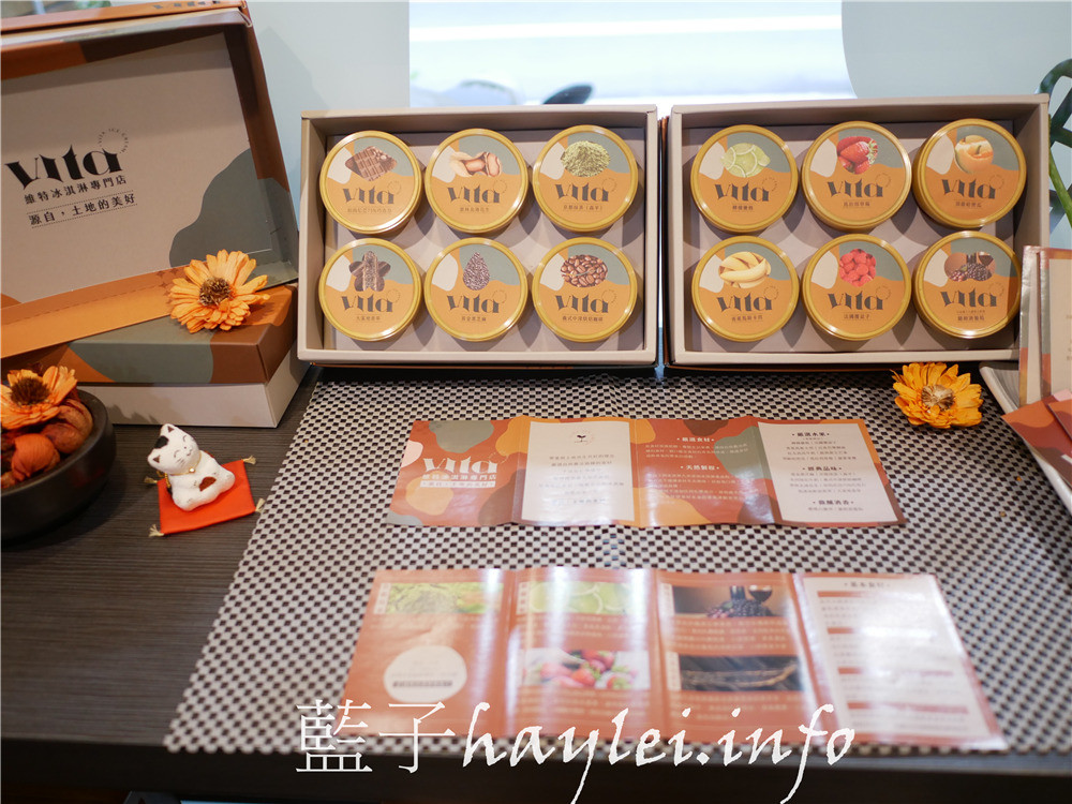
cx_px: 536
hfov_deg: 60.0
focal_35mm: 30
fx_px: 929
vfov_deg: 46.8
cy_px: 402
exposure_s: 1/60
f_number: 1.7
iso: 500
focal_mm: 15
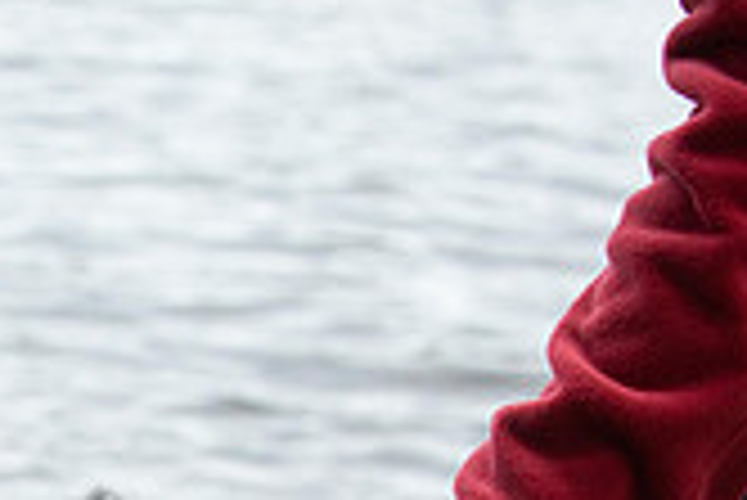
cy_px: 806
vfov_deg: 5.6
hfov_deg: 8.3
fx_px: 5067
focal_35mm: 244
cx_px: -230
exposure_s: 1/800
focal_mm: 70
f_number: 5.6
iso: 640
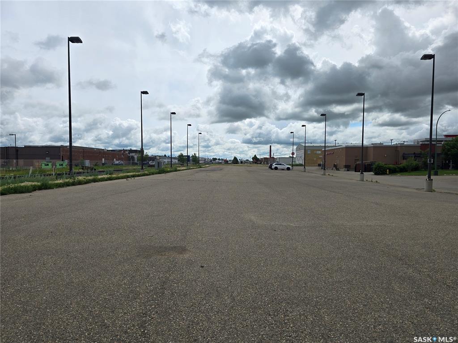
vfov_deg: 58.9
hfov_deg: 73.9
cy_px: 172
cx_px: 229
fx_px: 304
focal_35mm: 23
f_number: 1.7
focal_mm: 6.3
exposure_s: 1/1205
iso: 12
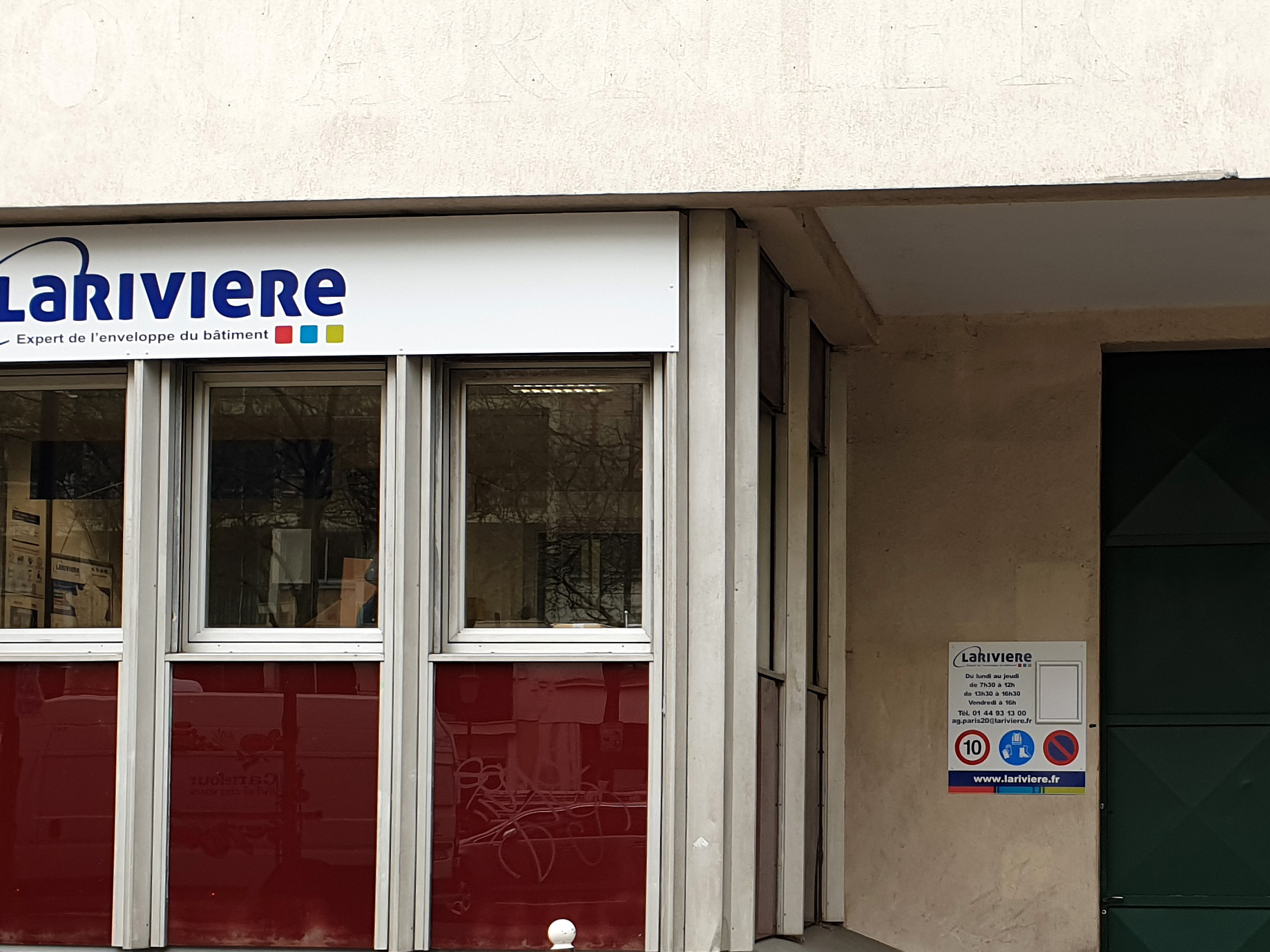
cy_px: 750
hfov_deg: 33.2
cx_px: 937
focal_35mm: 57
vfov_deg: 25.3
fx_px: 2091
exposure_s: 1/120
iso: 64
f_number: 2.4
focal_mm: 4.3
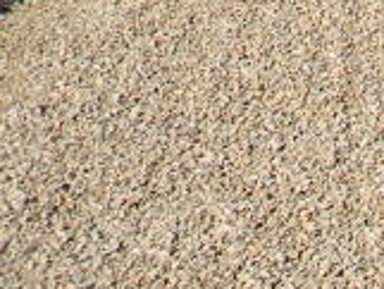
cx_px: 1190
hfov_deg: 8.9
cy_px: -492
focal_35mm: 178
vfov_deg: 7.6
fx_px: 1976
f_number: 3.5
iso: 80
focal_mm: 5
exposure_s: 1/560
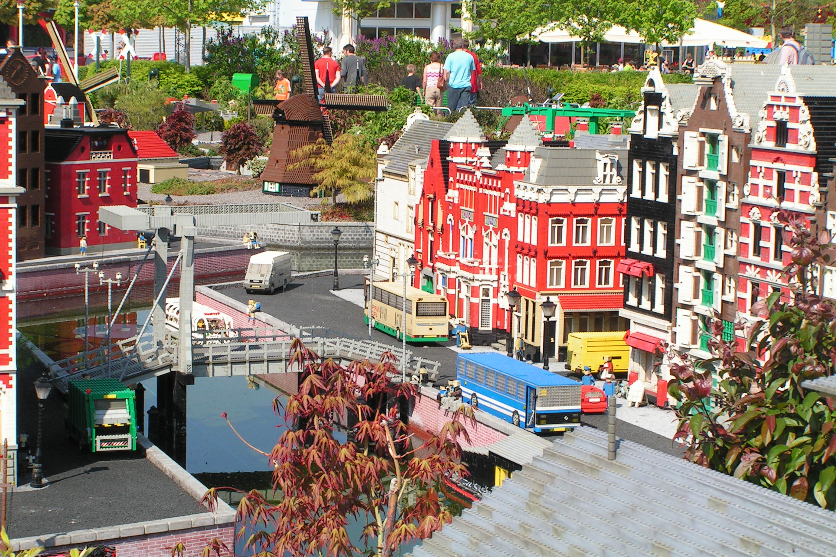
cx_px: 404
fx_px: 2136
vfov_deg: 14.9
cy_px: 252
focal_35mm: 92
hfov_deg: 22.1
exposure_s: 1/200
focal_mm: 14.1
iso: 50
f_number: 5.6
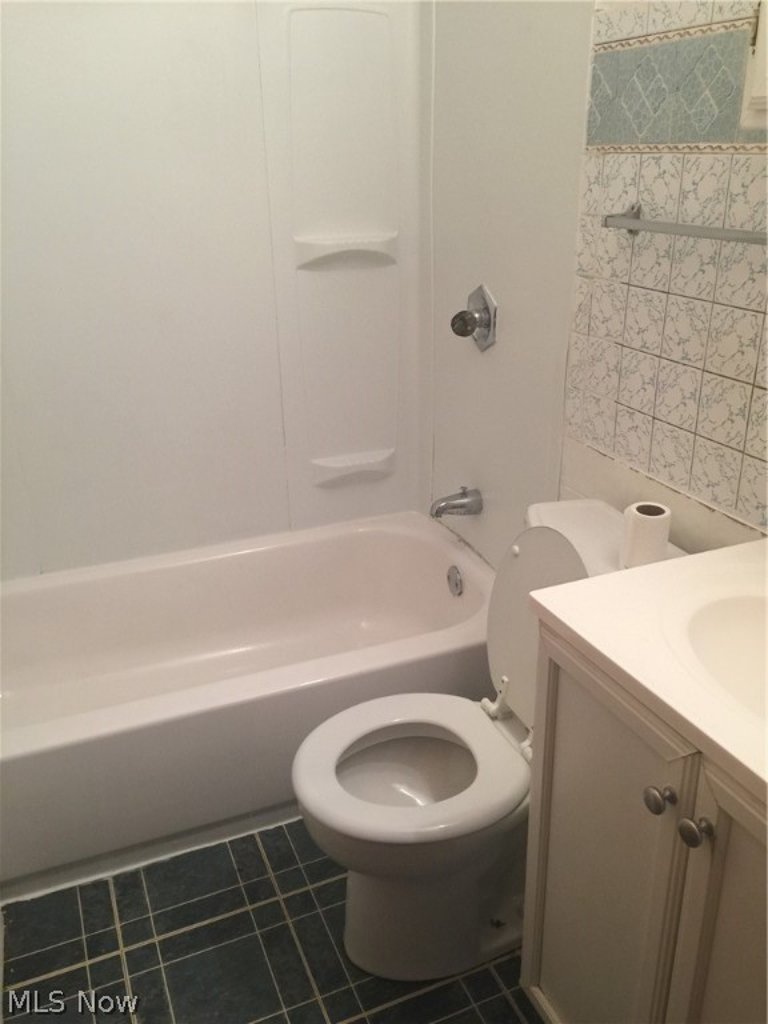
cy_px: 512
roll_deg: +1.6
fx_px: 858
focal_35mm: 29
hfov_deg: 48.2
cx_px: 384
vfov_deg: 61.7
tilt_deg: -22.1
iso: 50
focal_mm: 4.15
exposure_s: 1/15
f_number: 2.2
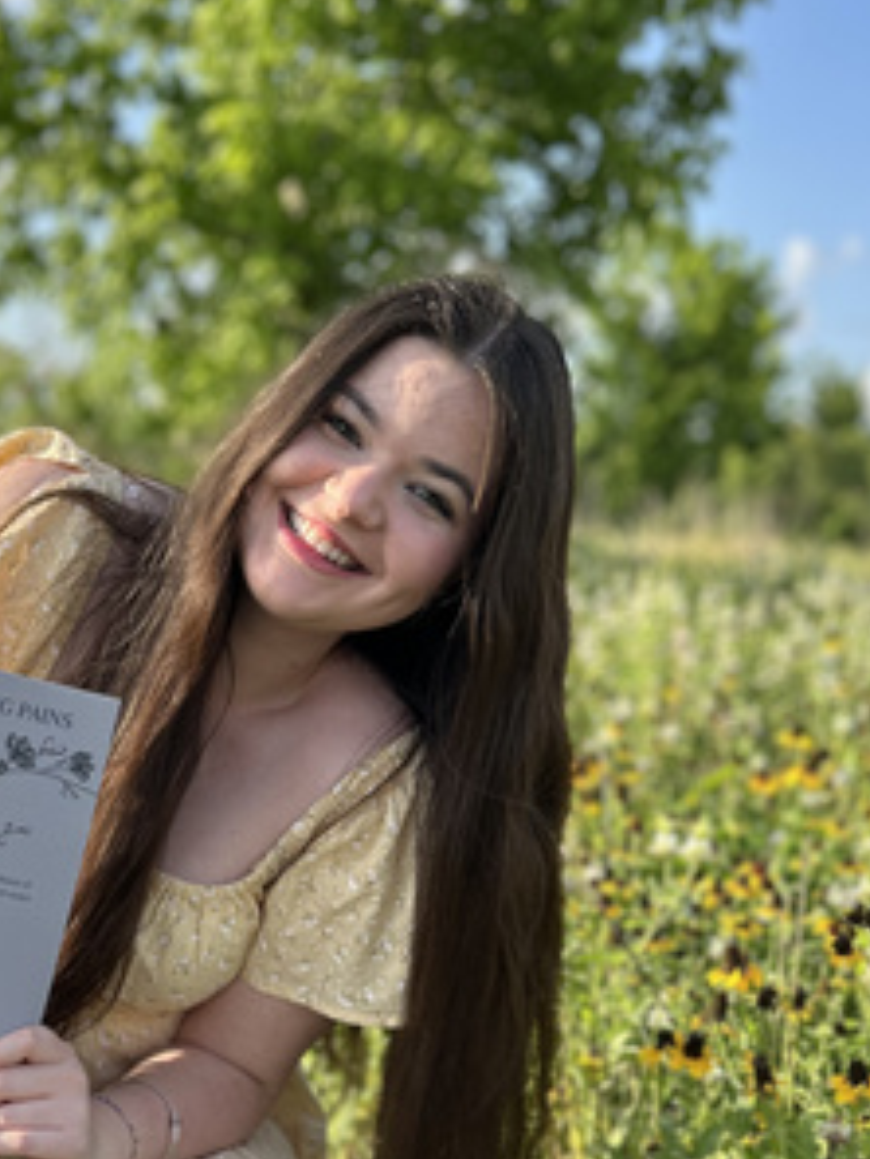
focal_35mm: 45
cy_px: 767
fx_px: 1508
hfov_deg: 31.2
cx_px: 153
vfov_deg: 41.6
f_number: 1.5
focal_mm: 5.7
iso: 50
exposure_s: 1/1621
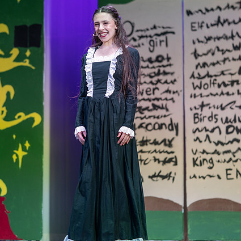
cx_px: 88
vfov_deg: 13.0
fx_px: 1055
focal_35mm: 134
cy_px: 98
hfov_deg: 13.0
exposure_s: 1/400
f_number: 1.8
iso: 250
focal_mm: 85
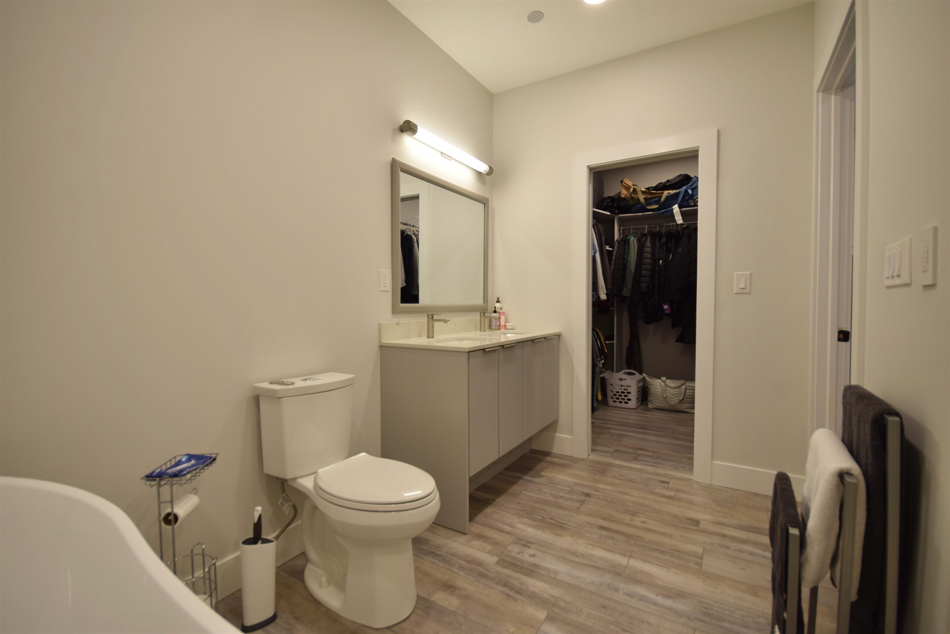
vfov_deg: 77.3
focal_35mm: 15
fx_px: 396
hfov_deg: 100.4
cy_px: 317
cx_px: 475
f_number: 6.3
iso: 200
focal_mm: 10
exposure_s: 1/20
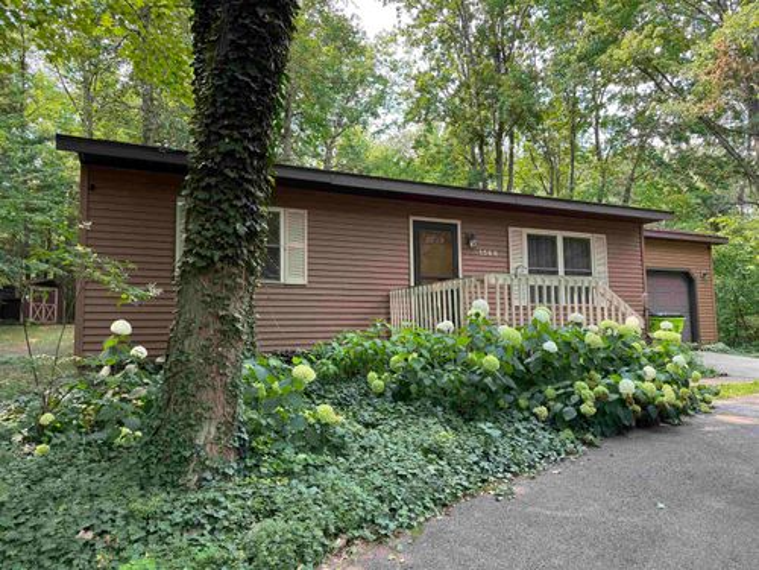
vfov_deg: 56.8
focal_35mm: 24
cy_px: 285
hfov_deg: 71.6
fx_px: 526
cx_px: 380
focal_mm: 6.76
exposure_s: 1/156
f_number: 1.78
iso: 64
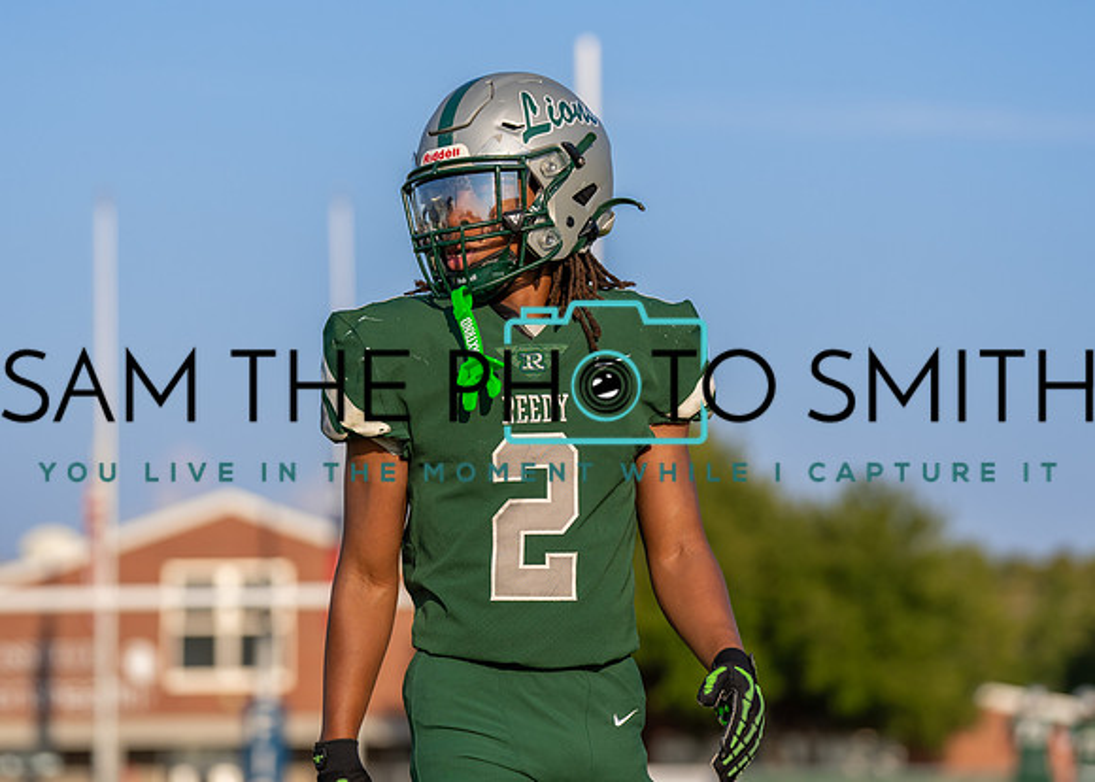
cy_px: 261
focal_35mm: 159
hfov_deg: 12.6
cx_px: 491
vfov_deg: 9.0
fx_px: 4953
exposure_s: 1/2000
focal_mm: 114
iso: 100
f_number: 2.8
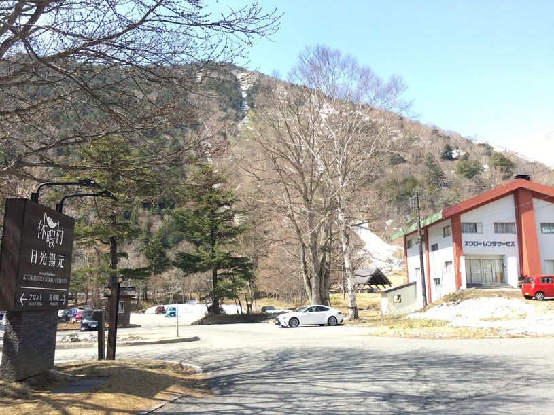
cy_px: 208
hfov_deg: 61.7
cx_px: 277
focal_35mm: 29
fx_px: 464
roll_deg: +0.2
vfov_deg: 48.2
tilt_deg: +10.1
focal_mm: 4.15
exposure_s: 1/346
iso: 25
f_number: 2.2
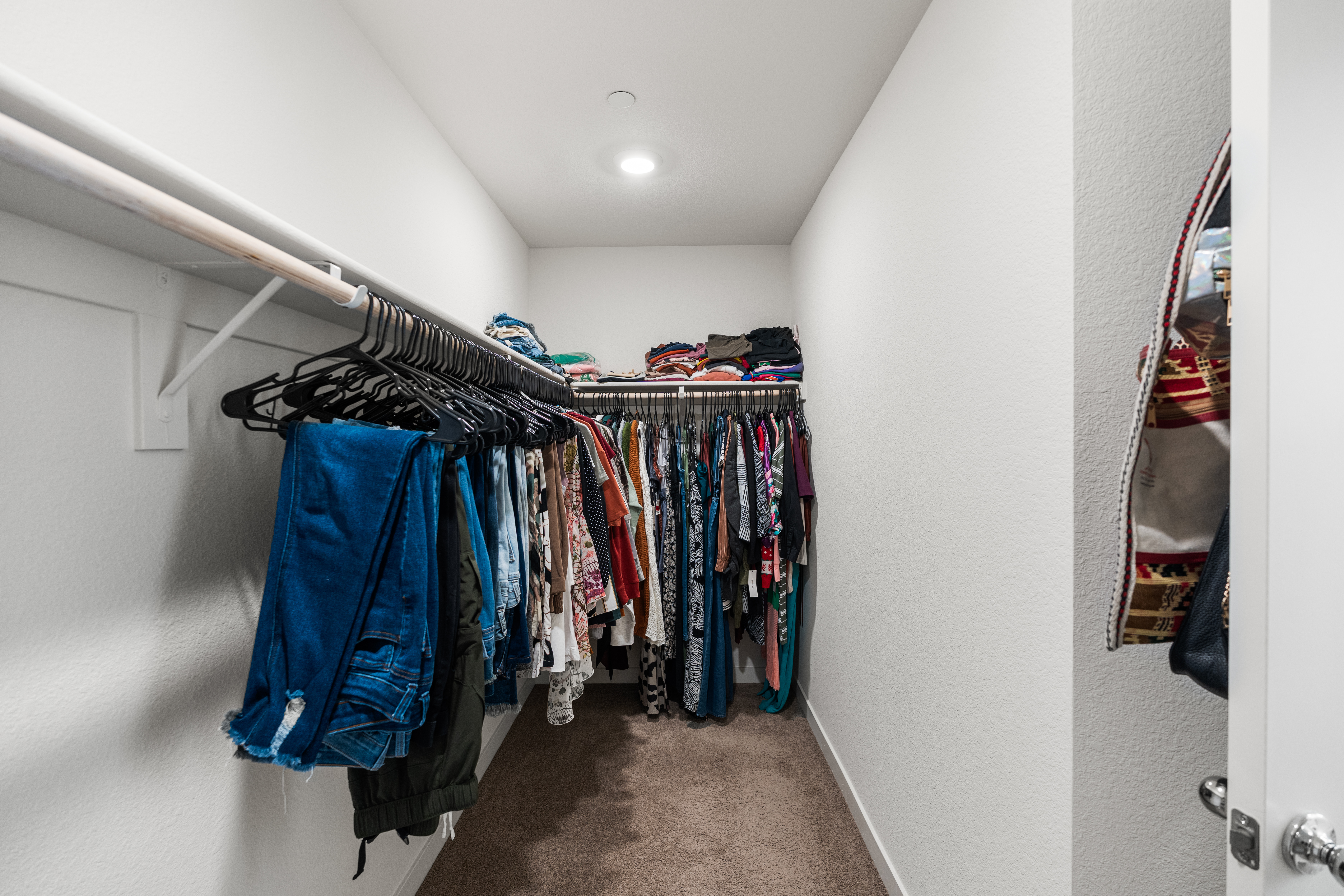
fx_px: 597
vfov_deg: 73.8
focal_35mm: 16
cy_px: 448
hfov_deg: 96.7
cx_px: 672
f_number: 4
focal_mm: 16
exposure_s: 1/10
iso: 400
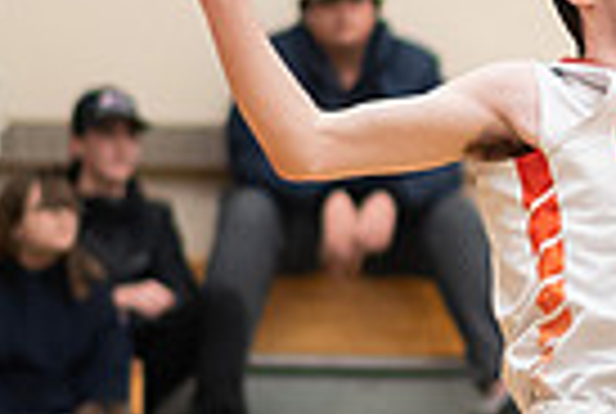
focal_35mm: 580
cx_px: 1043
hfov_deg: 3.5
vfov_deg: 2.4
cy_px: 229
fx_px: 9946
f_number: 1.8
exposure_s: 1/1000
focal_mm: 85
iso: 2500
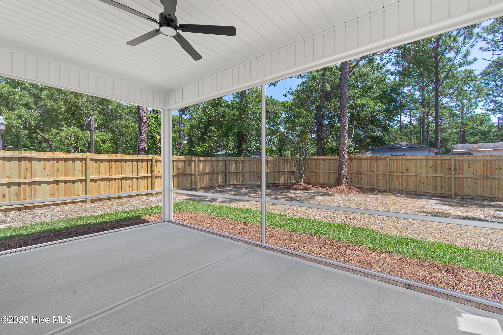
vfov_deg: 77.3
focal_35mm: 15
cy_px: 168
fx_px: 210
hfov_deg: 100.4
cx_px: 252
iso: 100
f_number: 4.5
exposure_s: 1/80
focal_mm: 10
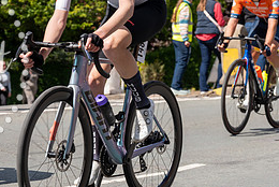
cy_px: 7
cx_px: 94
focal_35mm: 156
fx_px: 1210
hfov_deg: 13.1
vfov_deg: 8.8
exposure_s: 1/1000
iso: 320
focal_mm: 70
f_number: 5.6
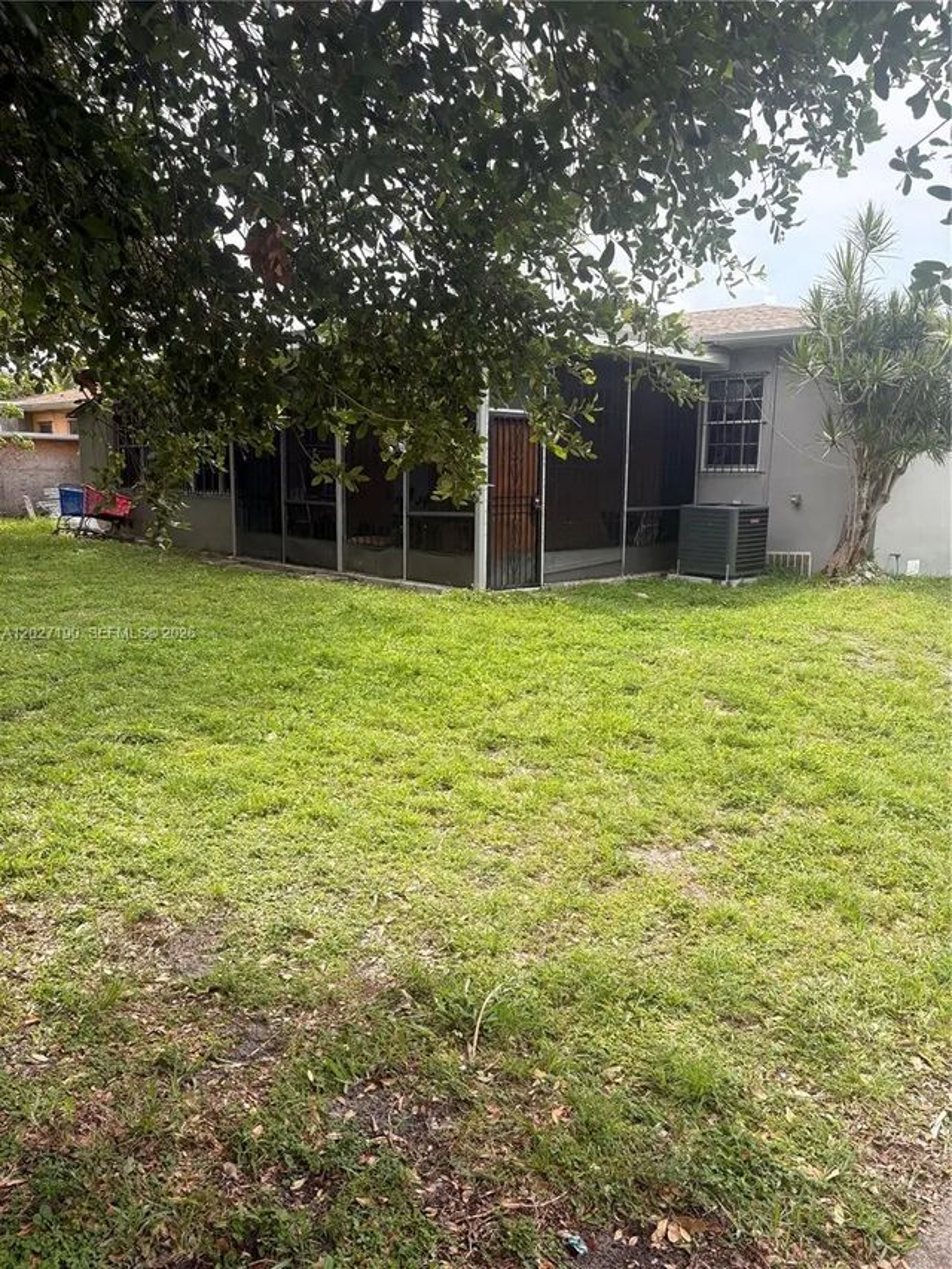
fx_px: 953
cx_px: 476
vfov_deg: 67.3
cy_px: 634
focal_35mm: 26
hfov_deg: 53.1
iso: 64
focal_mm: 5.96
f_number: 1.6
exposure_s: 1/1263
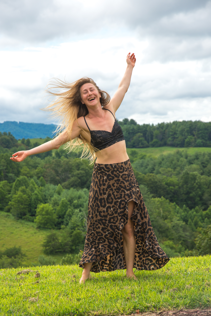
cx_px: 106
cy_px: 158
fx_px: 857
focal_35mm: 98
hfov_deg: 14.0
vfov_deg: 20.9
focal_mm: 65
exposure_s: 1/1600
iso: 200
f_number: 5.6
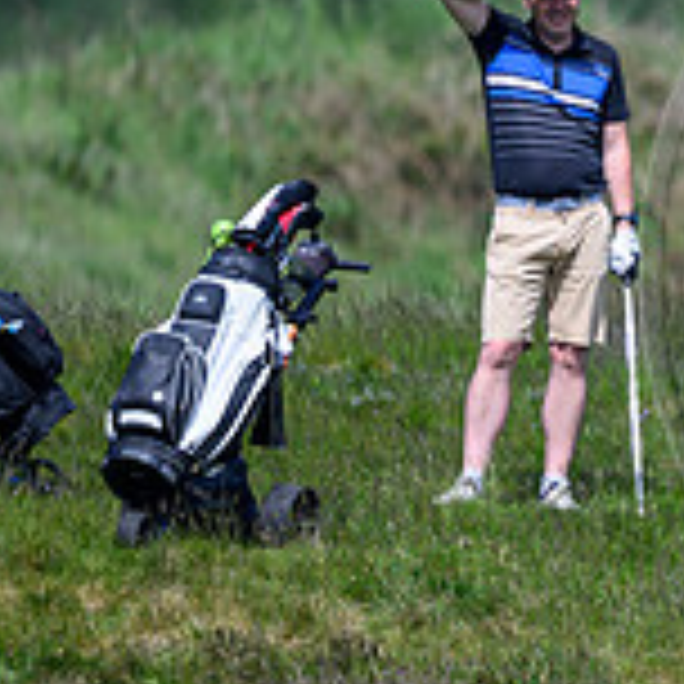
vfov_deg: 1.0
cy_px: 268
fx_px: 40486
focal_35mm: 1811
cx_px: 1102
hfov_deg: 1.0
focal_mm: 560
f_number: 4.5
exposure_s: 1/4000
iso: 500
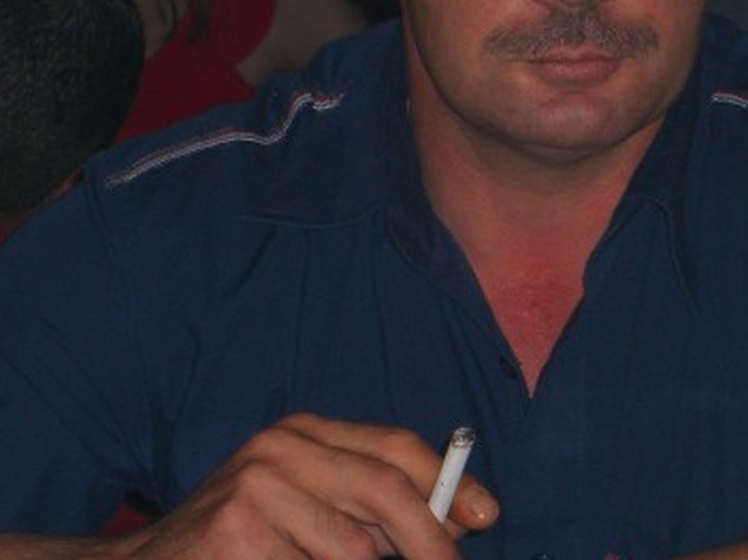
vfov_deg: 5.7
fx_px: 5616
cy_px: 187
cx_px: 499
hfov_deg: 7.6
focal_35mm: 260
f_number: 5.1
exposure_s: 1/60
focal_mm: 23.7
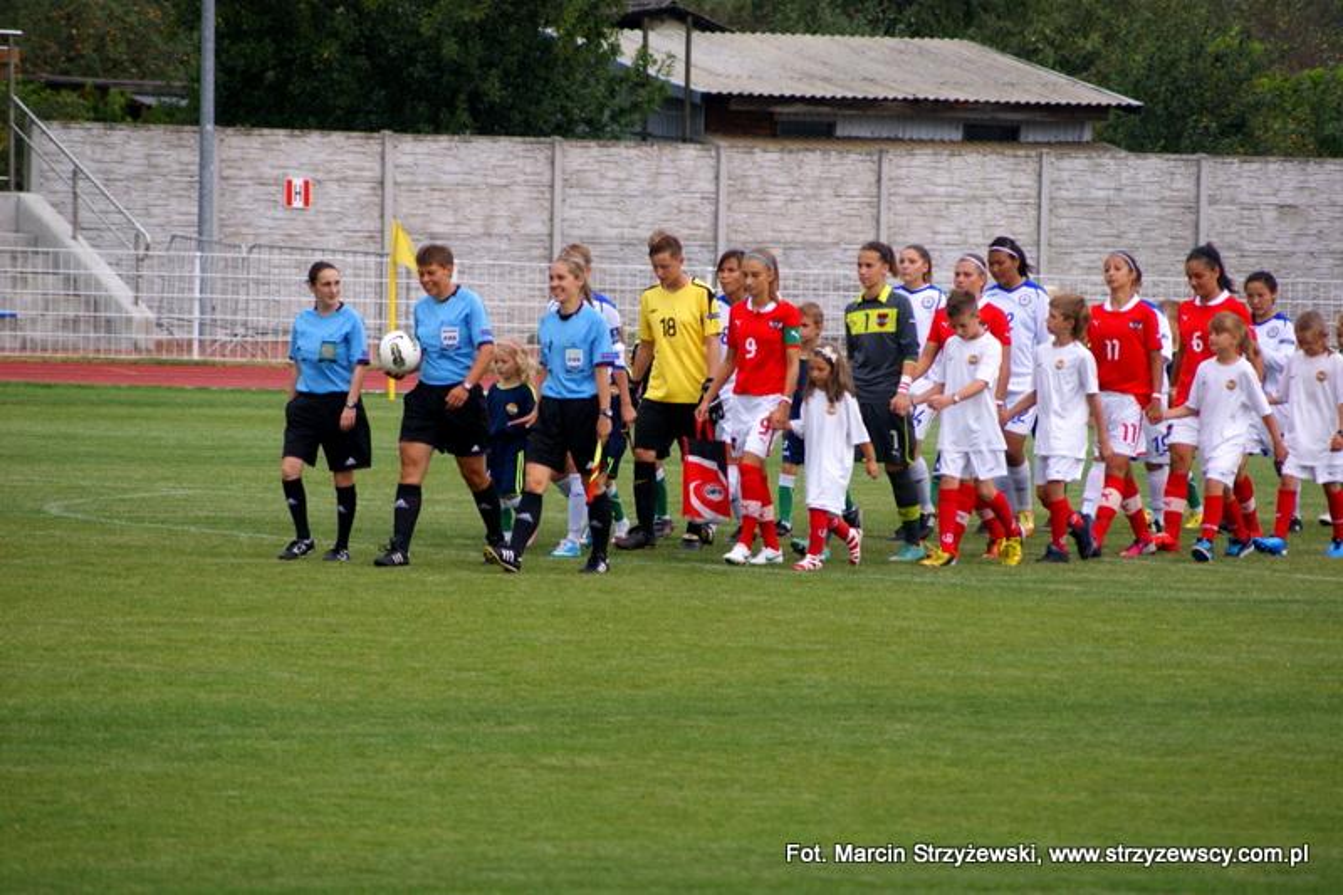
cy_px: 448
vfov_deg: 4.6
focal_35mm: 300
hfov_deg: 6.9
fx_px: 11189
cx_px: 672
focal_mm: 200
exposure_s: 1/320
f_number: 5.6
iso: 320
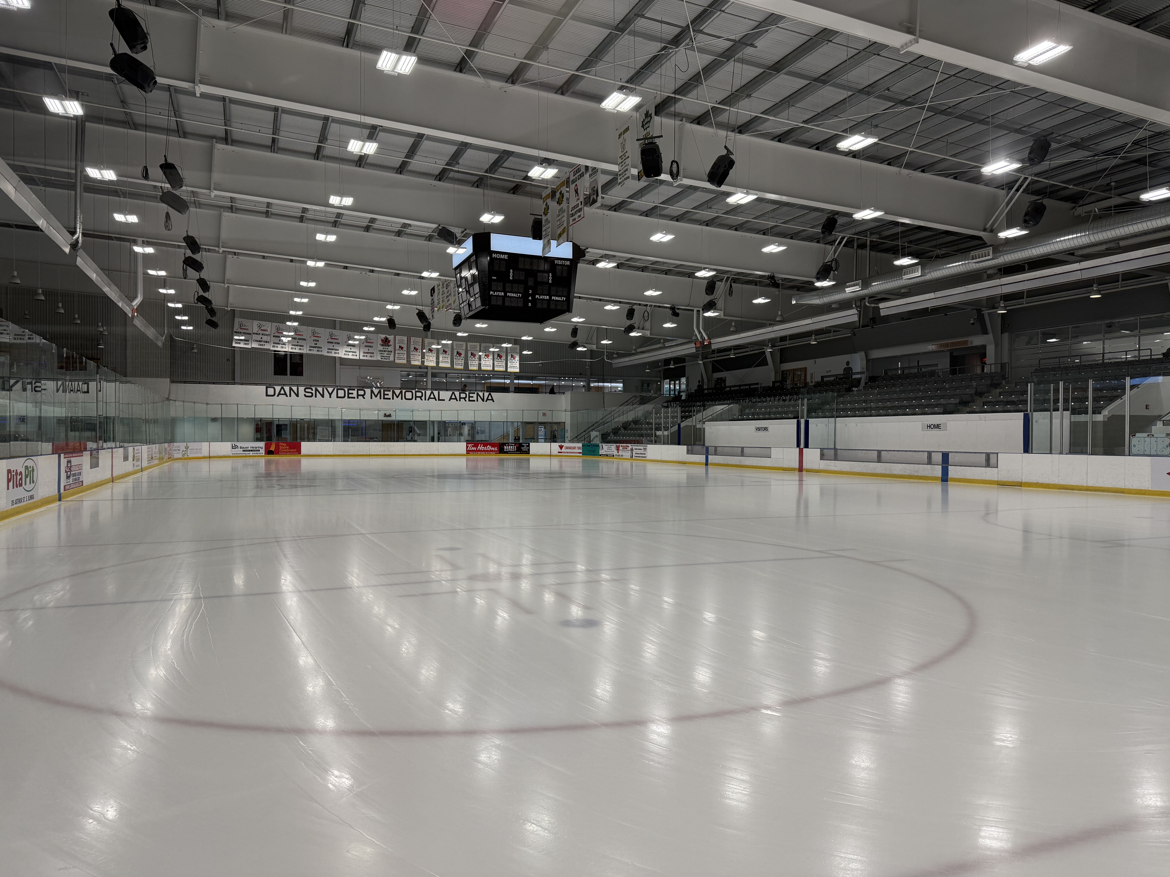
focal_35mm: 24
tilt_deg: -0.1
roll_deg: +0.0
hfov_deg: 71.6
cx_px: 585
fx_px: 811
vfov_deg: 56.8
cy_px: 438
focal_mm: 6.76
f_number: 1.78
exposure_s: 1/232
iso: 125
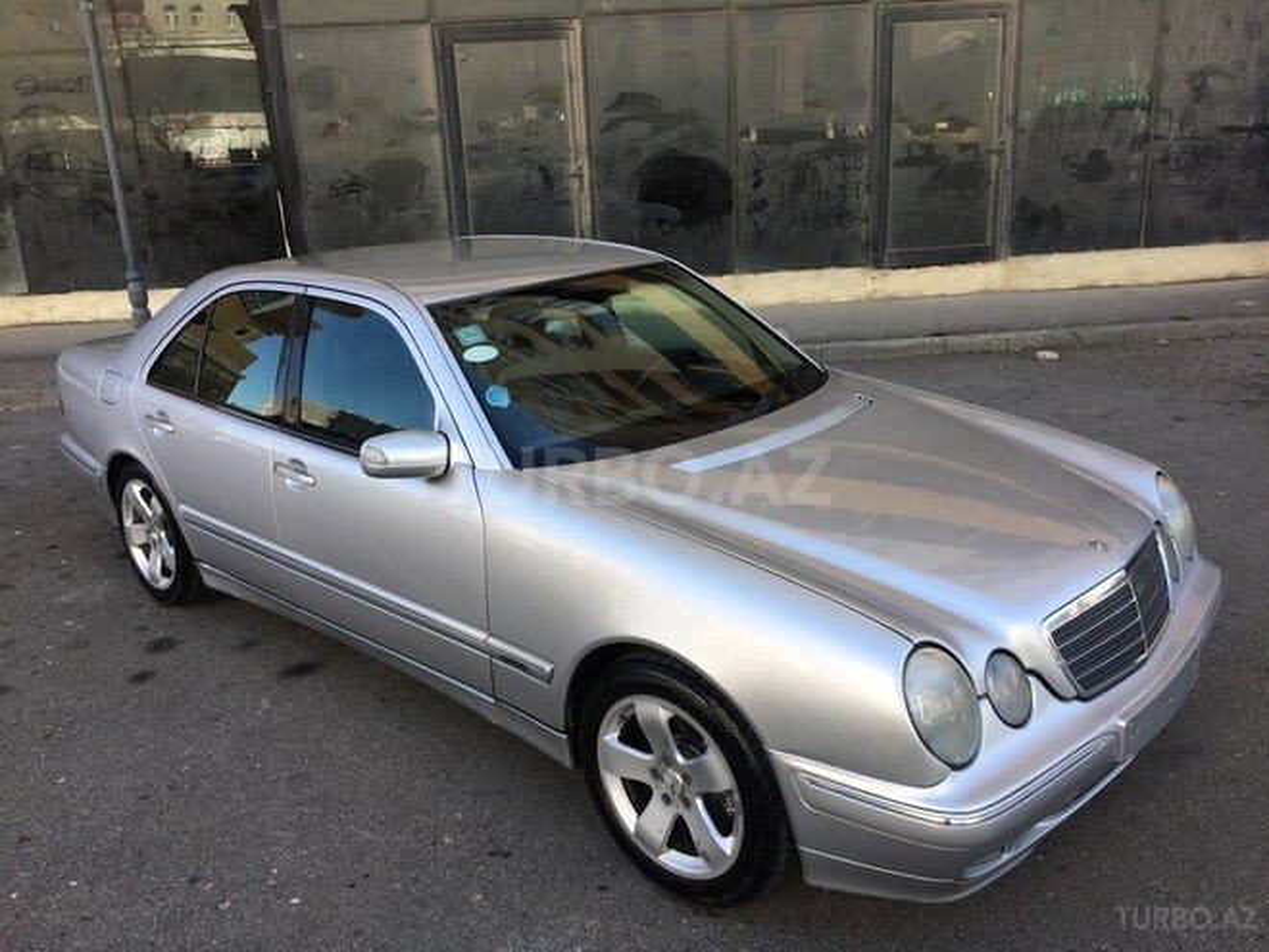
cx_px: 634
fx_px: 1063
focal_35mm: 29
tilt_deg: -18.2
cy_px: 476
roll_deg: +2.6
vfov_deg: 48.2
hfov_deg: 61.7
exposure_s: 1/427
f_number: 2.2
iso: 32
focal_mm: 4.15
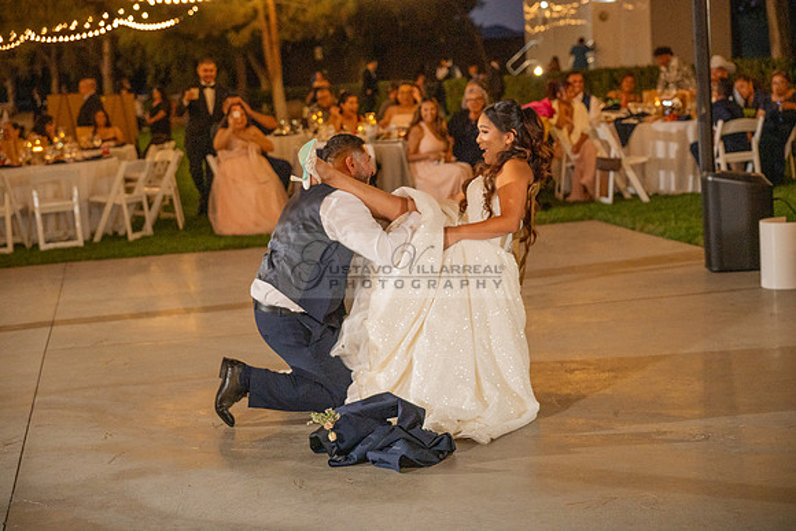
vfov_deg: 20.9
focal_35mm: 65
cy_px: 266
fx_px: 1437
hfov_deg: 31.0
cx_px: 398
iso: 2500
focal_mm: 65
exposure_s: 1/200
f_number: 4
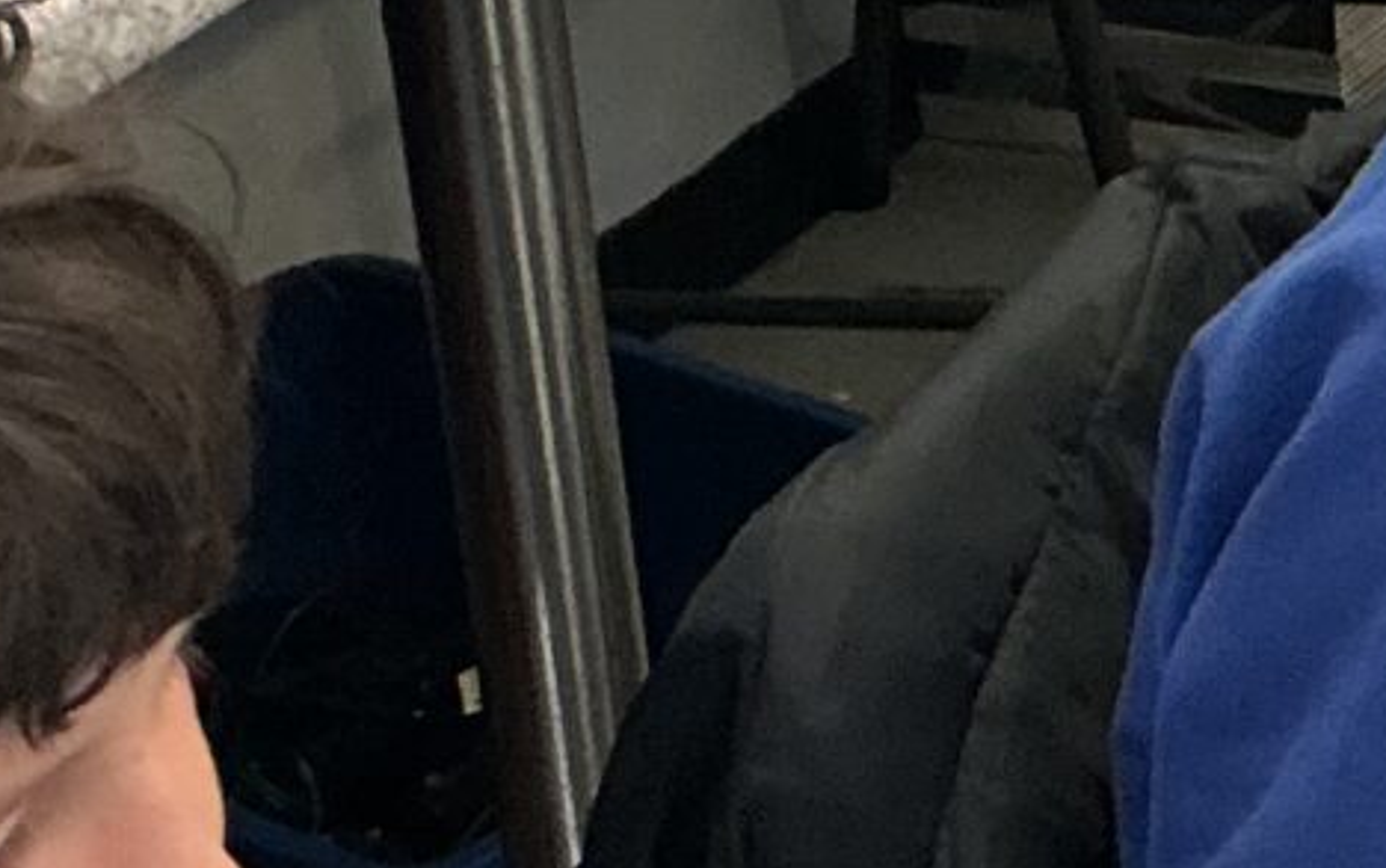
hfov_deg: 11.7
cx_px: 2331
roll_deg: +3.2
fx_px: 6349
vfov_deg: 7.7
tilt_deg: -21.5
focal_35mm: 168
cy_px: -267
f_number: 1.8
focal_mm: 3
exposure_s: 1/60
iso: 125
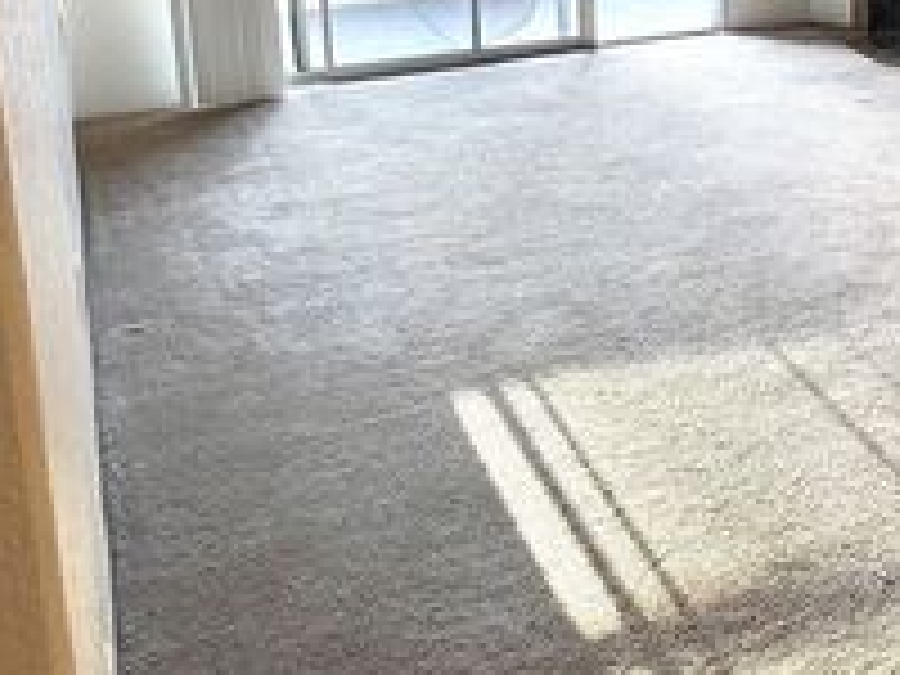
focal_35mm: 60
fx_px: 1560
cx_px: 963
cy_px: -56
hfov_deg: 29.4
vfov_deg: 23.1
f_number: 1.78
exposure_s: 1/120
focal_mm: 6.76
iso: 160
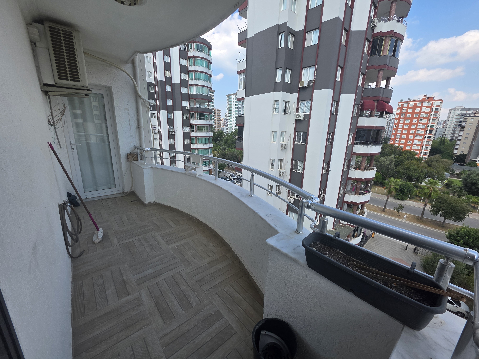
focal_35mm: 13
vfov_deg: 89.9
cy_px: 180
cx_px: 240
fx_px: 180
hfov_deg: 106.2
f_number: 1.9
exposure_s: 1/947
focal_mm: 2.2
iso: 40
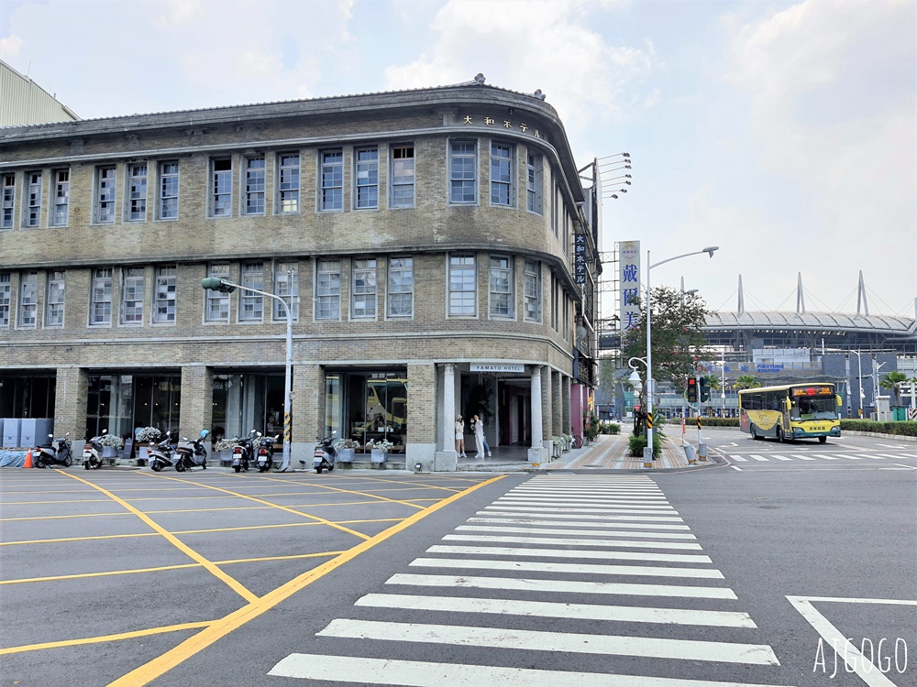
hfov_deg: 67.3
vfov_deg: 53.1
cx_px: 458
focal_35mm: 26
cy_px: 344
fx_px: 689
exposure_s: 1/1252
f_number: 1.7
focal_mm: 4.32
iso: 50
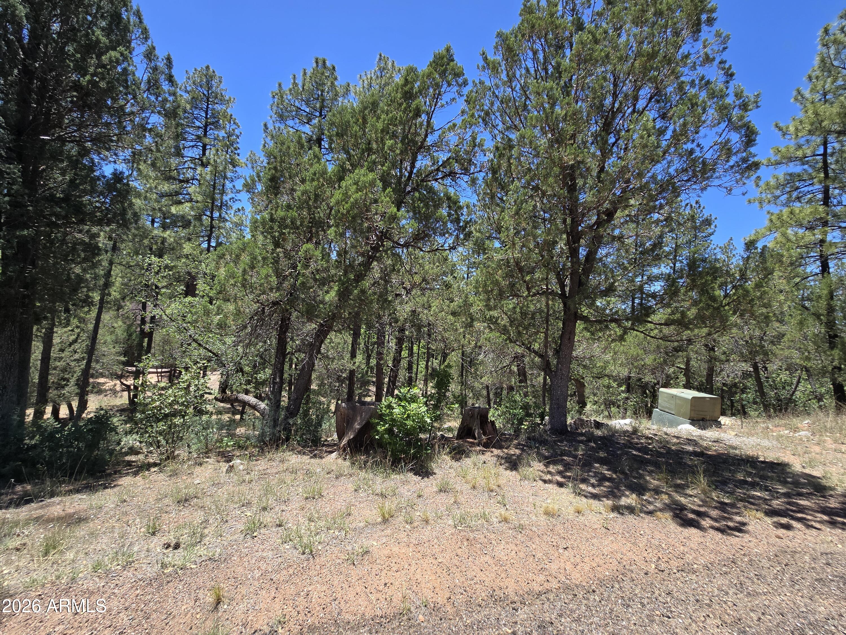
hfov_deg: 106.2
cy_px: 318
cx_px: 423
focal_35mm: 13
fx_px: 318
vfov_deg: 89.9
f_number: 2.2
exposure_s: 1/1030
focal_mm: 2.2
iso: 50
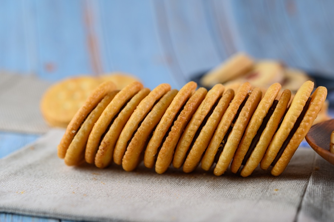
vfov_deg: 22.6
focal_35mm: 60
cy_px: 111
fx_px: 556
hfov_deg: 33.4
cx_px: 167
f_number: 5.6
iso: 100
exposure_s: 1/160
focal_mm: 60
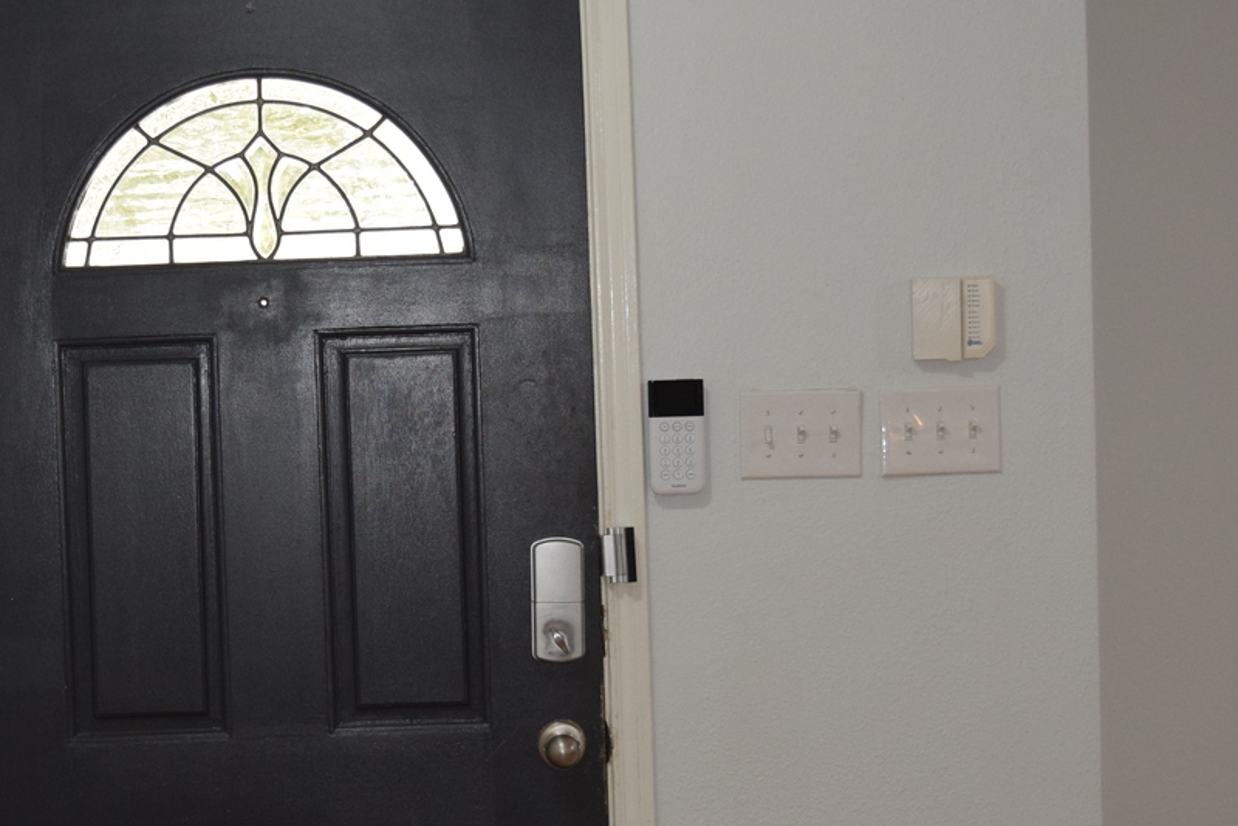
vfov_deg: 15.5
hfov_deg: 23.0
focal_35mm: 88
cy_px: 484
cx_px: 374
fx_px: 3028
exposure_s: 1/100
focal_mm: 29
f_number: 5
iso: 800
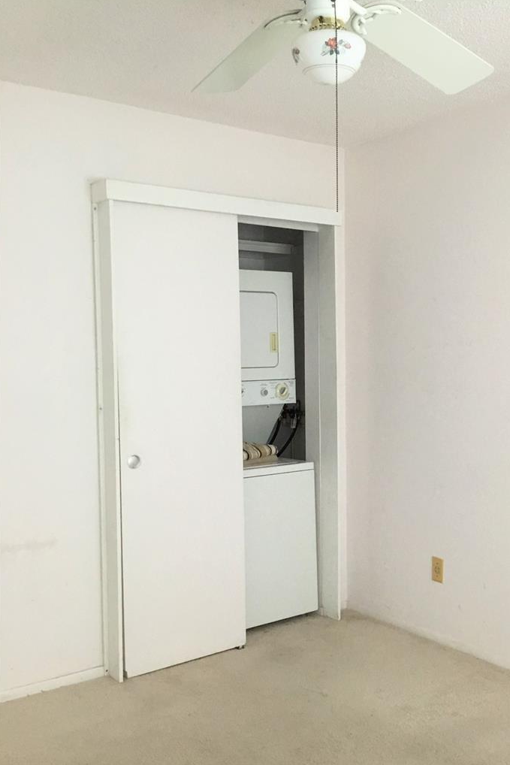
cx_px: 333
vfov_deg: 50.7
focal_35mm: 38
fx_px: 807
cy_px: 399
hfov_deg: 34.8
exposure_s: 1/30
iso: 100
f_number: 2.4
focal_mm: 3.3
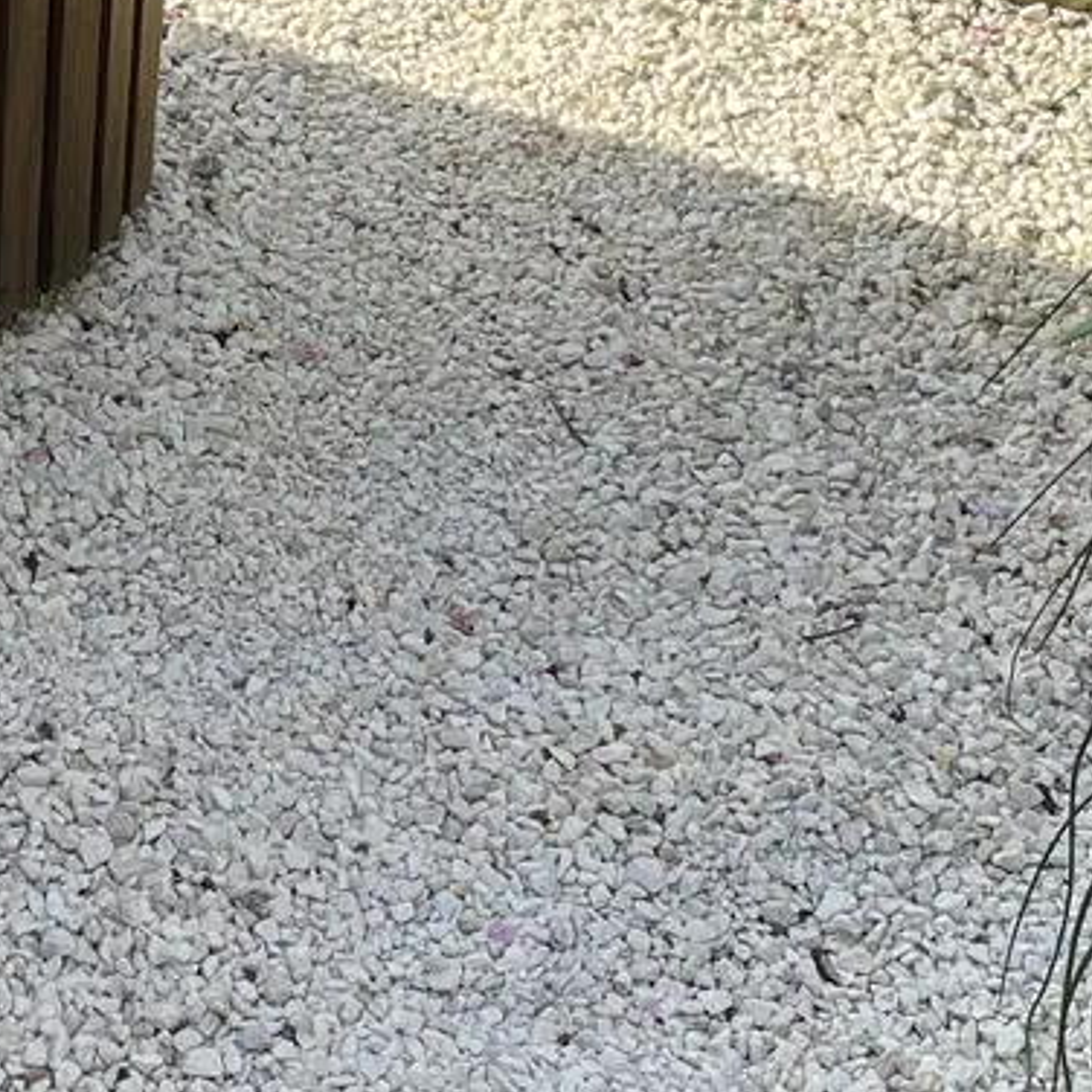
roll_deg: -3.7
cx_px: 46
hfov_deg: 18.1
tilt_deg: -36.0
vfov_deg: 18.2
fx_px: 3355
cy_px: 119
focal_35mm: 94
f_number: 1.6
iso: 32
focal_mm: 4.2
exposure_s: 1/500
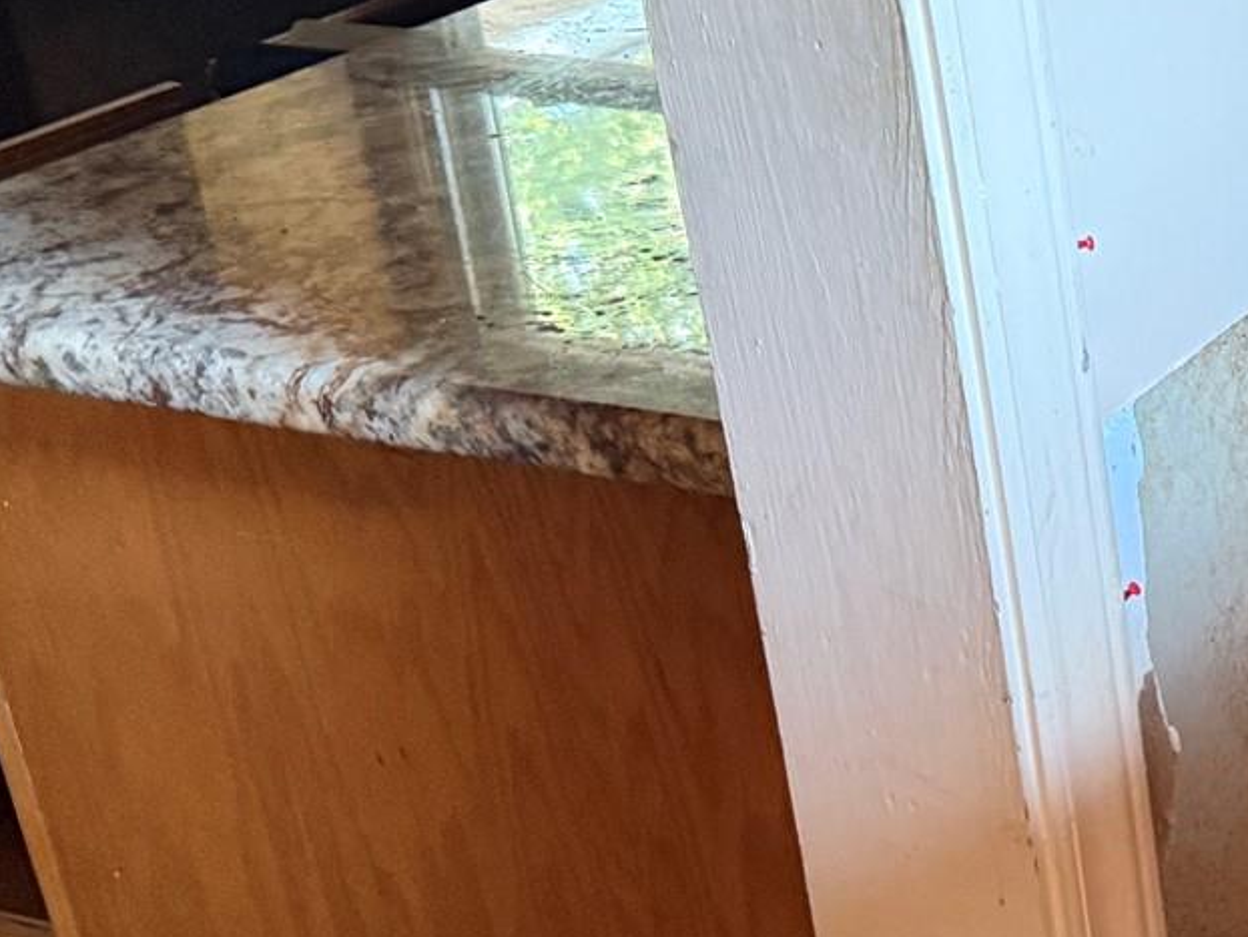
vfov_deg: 18.7
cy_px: 369
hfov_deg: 21.6
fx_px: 2849
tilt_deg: -22.8
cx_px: 1746
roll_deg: +2.3
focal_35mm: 79
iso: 640
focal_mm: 6.76
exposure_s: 1/60
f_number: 1.78
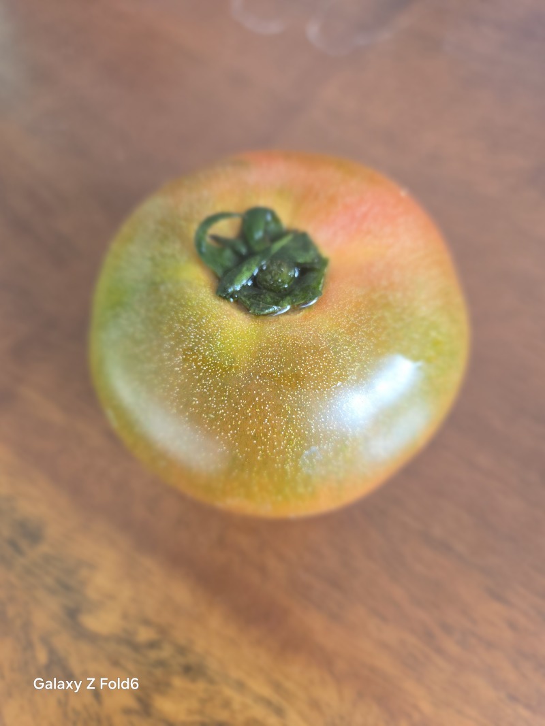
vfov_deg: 73.9
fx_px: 483
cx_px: 272
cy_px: 363
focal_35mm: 23
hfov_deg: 58.9
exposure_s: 1/100
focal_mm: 5.4
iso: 40
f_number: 1.8
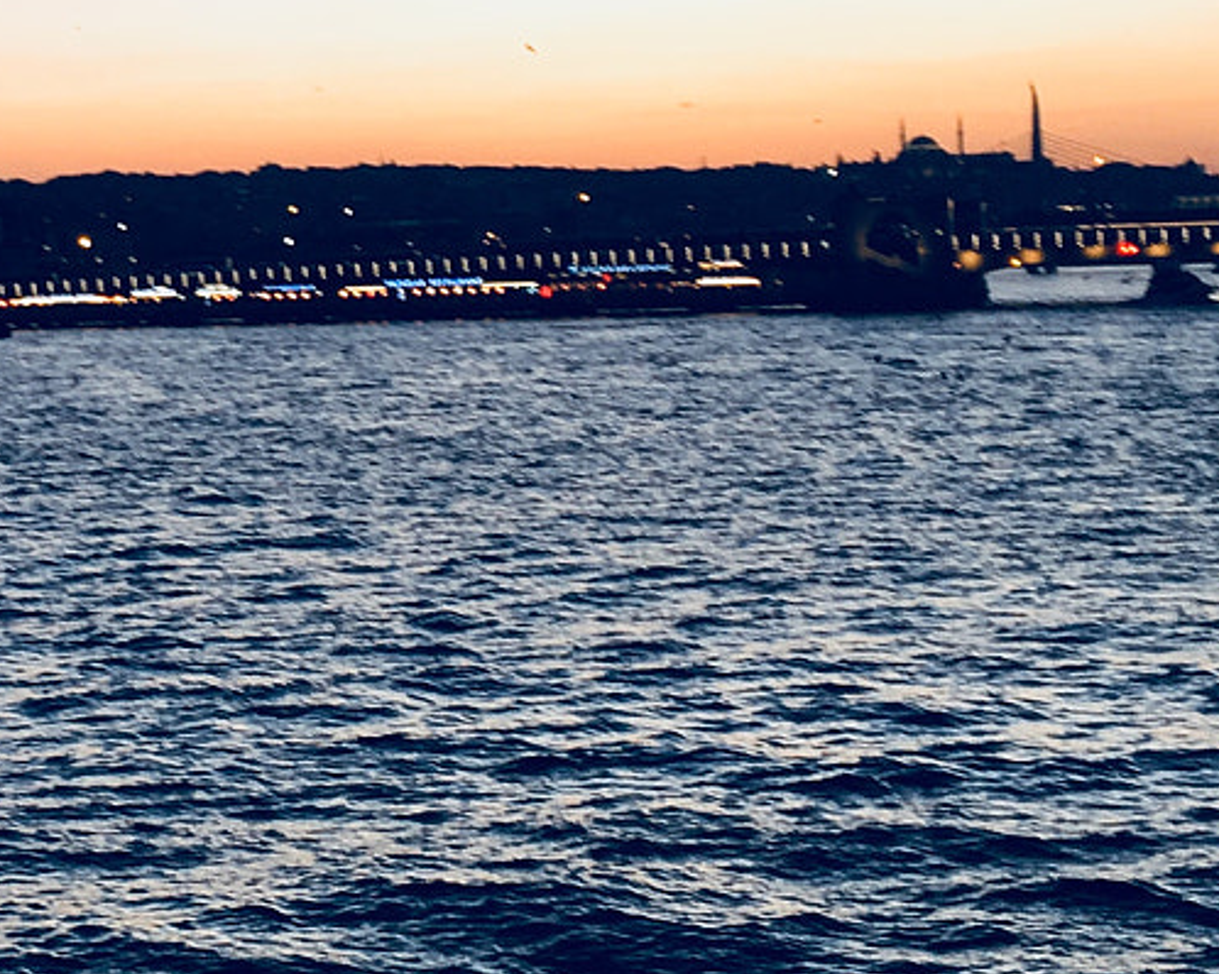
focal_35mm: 91
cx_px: 81
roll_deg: +1.5
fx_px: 3282
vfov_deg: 16.7
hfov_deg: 20.5
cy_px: 184
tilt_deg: +1.4
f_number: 2.2
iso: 25
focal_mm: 4.15
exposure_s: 1/50
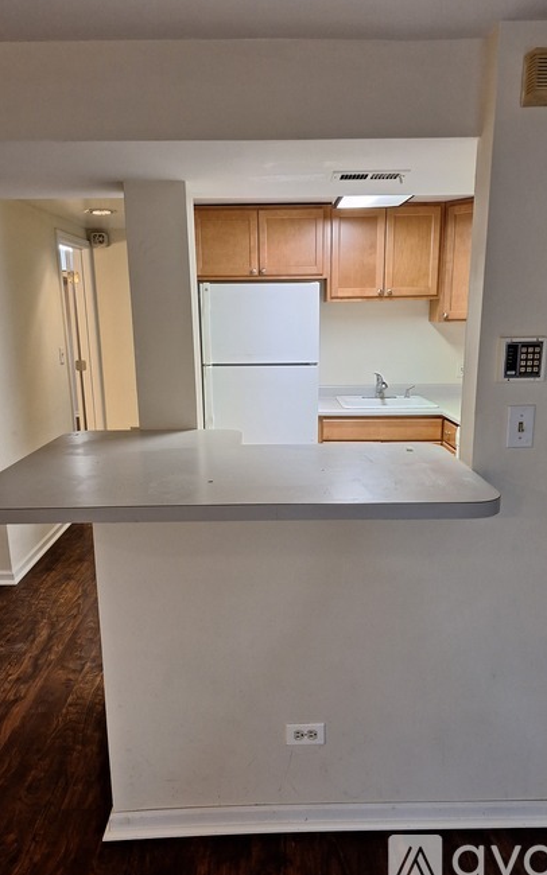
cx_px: 269
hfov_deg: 49.3
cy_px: 440
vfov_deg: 72.6
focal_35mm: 25
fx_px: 597
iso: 200
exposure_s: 1/30
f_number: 1.8
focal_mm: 5.54
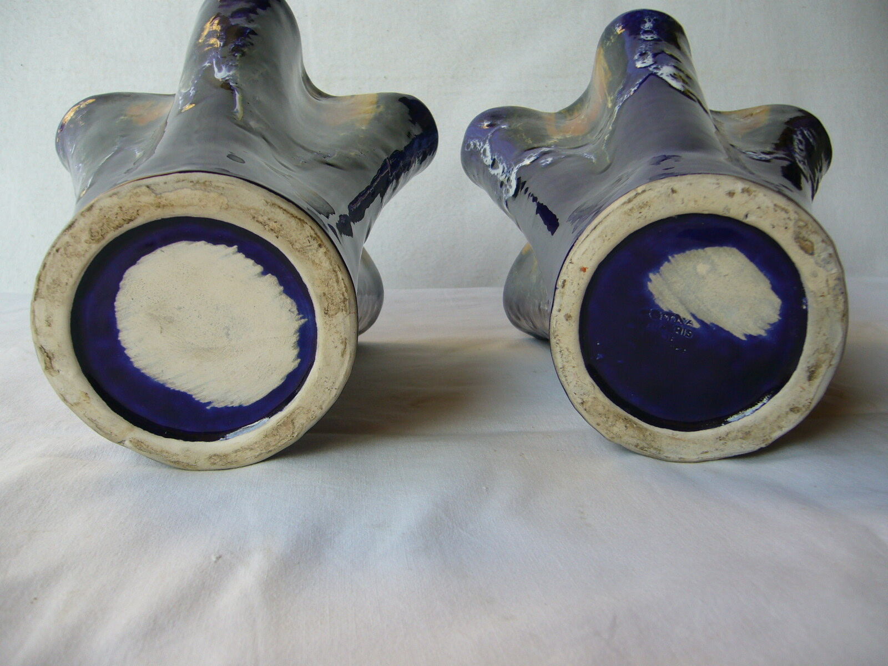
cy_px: 333
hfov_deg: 52.6
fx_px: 898
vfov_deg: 40.7
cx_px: 444
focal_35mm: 35
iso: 80
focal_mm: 5.8
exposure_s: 1/80
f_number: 2.8
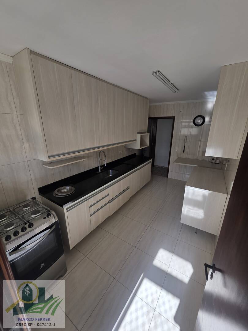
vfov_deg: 106.2
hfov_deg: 89.9
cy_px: 166
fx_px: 124
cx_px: 124
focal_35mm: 13
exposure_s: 1/120
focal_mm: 2.2
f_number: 1.9
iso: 20
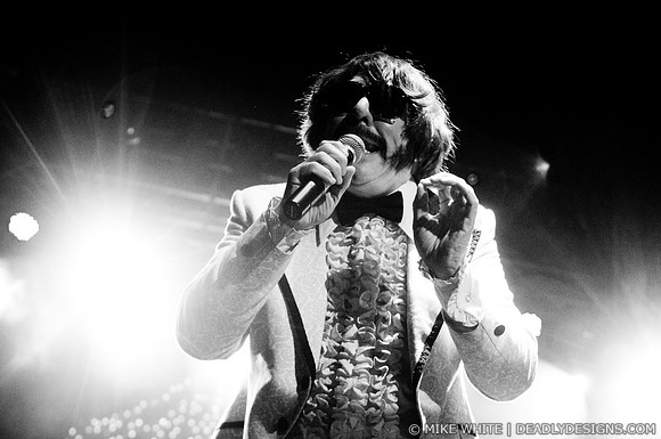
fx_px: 963
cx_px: 330
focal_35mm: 52
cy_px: 220
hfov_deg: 37.9
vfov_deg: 25.7
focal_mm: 35
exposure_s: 1/250
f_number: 2.8
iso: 640
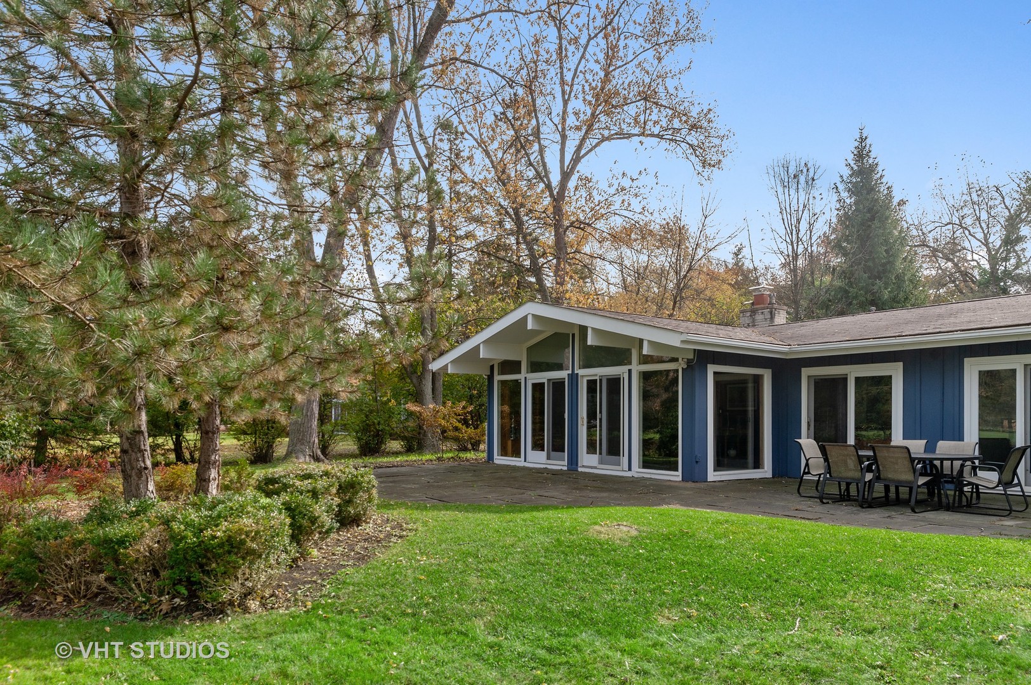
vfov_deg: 53.1
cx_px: 516
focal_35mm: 24
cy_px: 342
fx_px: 687
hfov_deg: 73.8
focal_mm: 24
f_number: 8
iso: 200
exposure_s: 1/200
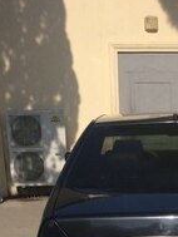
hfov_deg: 19.1
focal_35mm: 76
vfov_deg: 23.6
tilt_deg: -16.7
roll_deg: -0.4
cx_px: 152
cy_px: 277
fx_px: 520
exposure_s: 1/4115
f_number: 2.2
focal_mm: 4.15
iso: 32
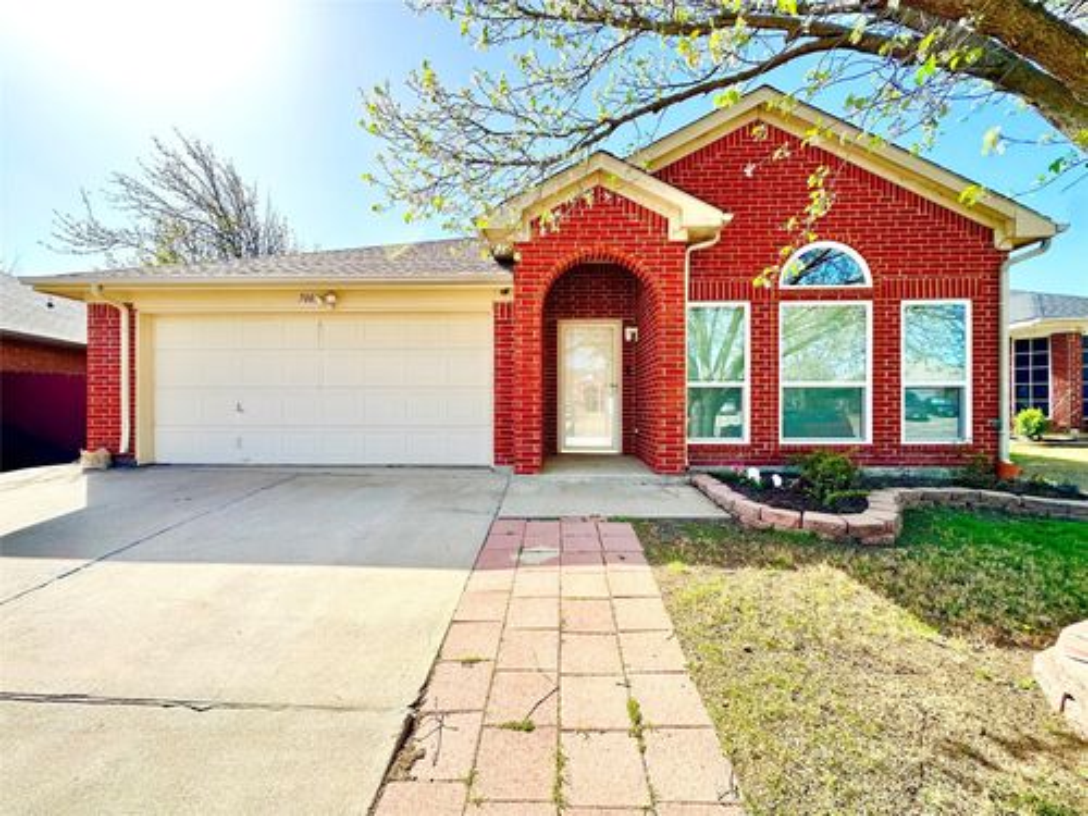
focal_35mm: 14
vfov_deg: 85.7
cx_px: 544
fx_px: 440
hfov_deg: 102.1
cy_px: 408
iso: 40
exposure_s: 1/686
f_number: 2.2
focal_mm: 2.22
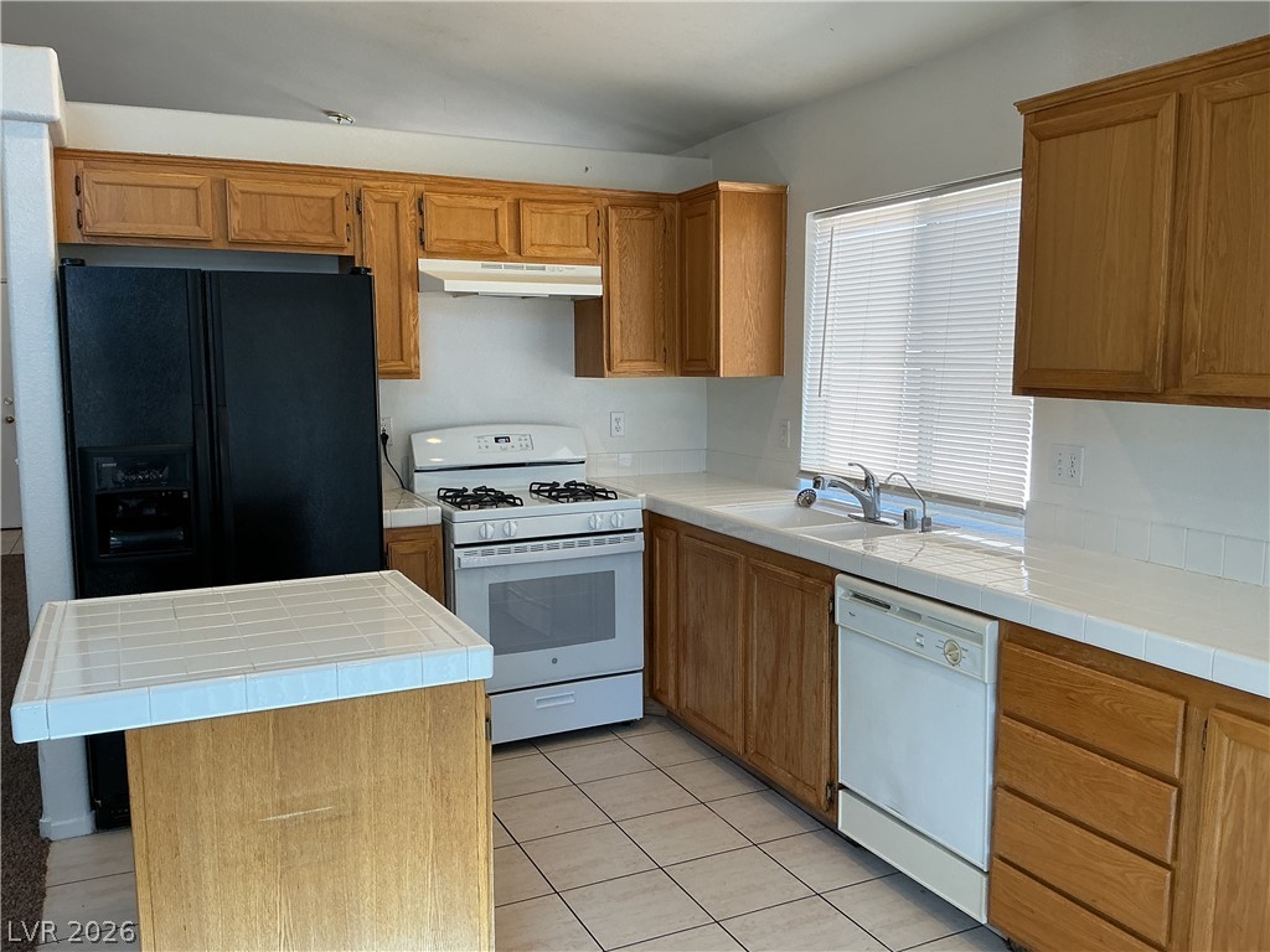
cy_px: 476
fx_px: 1064
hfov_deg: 61.7
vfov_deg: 48.2
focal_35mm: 29
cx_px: 635
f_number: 1.8
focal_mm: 3
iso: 64
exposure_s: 1/120
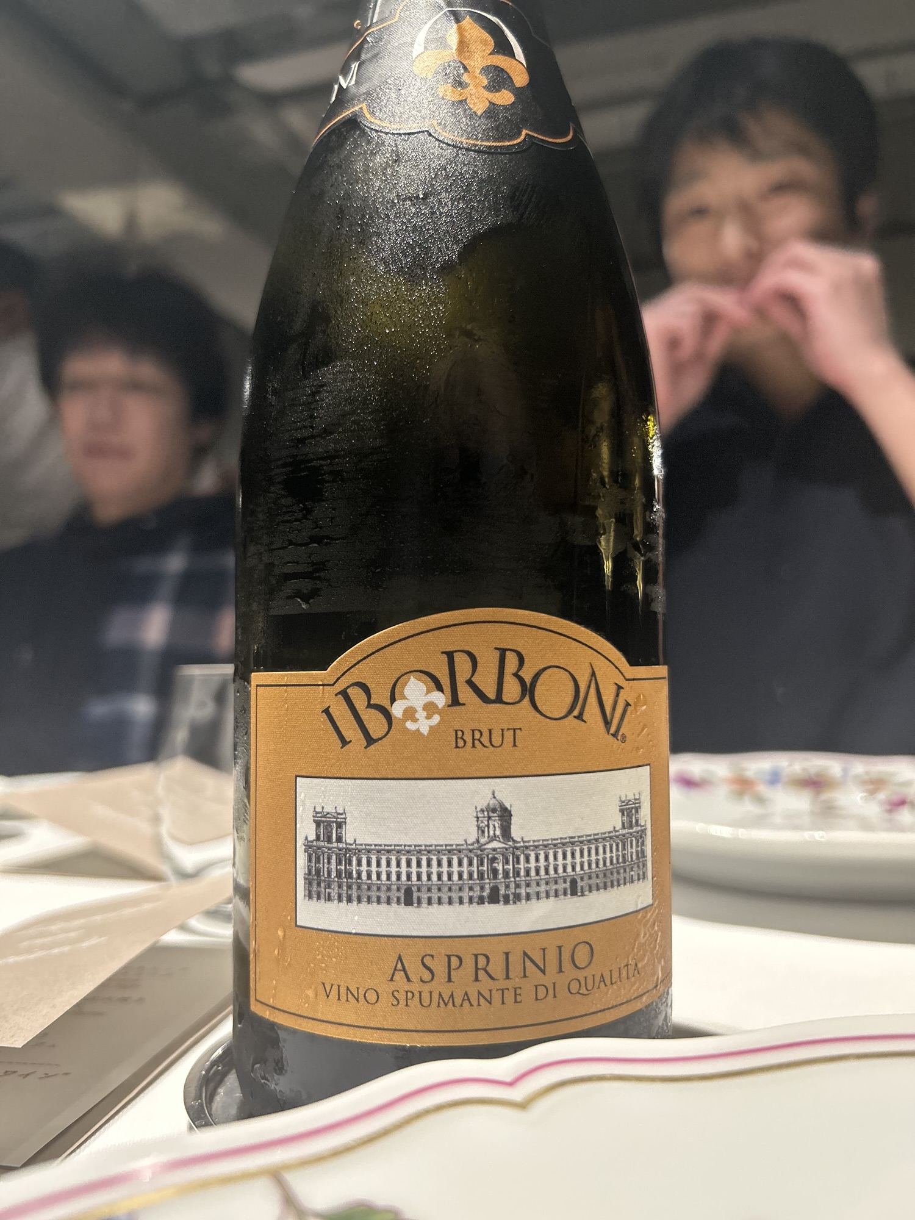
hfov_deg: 53.1
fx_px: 916
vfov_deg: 67.3
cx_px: 458
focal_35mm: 26
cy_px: 610
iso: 200
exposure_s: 1/50
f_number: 1.5
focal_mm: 5.7
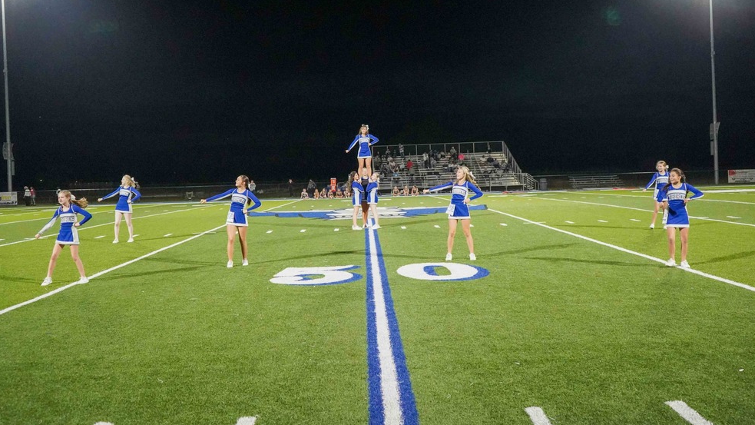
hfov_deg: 55.3
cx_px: 377
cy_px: 183
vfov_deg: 32.8
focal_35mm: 36
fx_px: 721
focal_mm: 33
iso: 12800
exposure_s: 1/800
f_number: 4
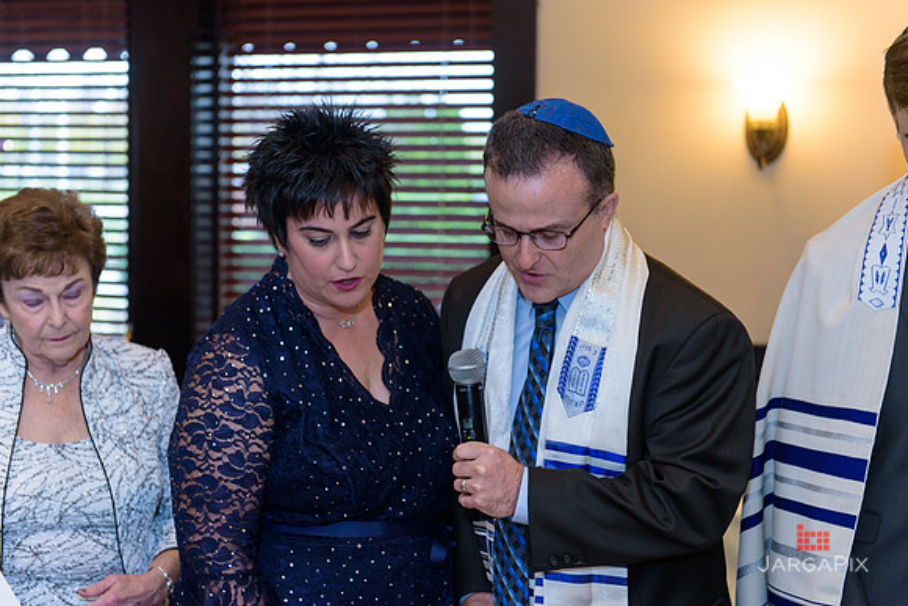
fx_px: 1564
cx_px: 454
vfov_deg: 21.9
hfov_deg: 32.4
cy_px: 303
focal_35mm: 62
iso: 1250
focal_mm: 62
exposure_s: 1/125
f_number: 3.2
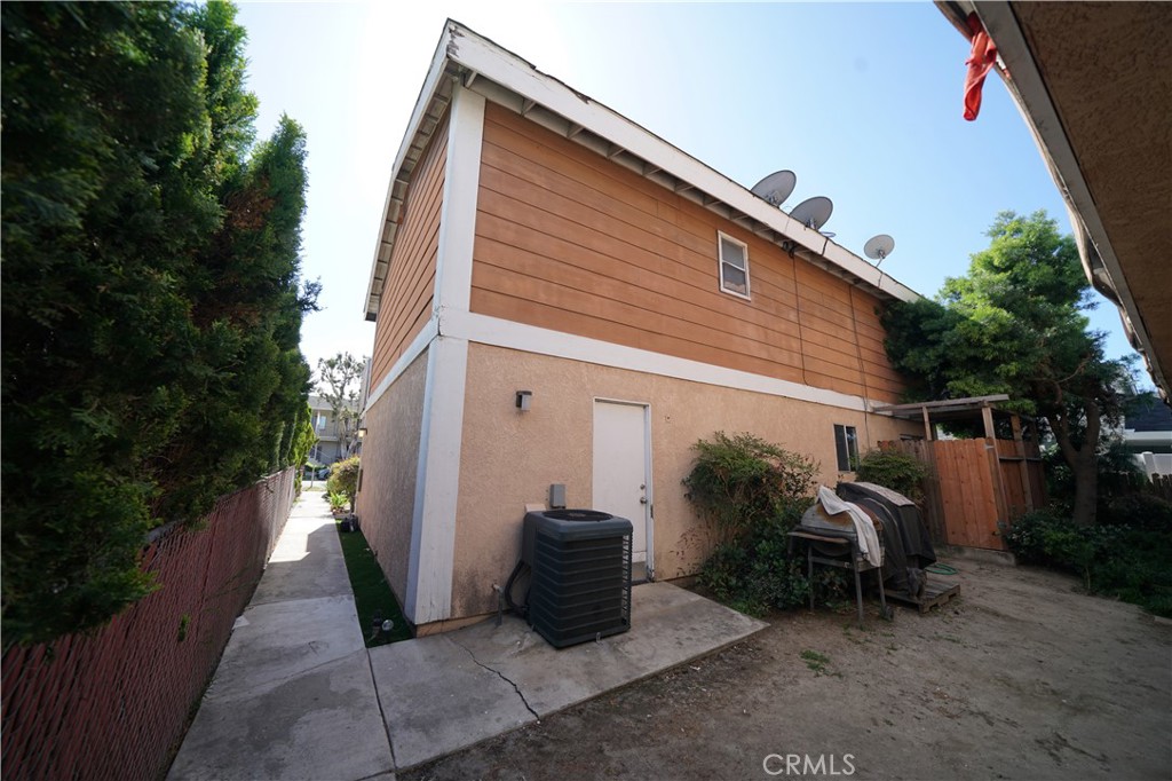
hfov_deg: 112.6
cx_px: 586
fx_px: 391
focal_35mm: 12
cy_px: 390
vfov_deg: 90.0
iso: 100
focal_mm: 12
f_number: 6.3
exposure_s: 1/160
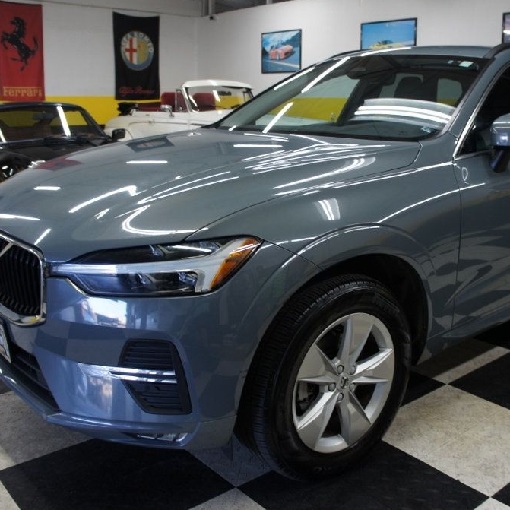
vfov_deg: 47.2
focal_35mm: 35
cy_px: 254
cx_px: 307
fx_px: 583
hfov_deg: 46.9
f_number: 3.5
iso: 200
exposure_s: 1/30
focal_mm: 18
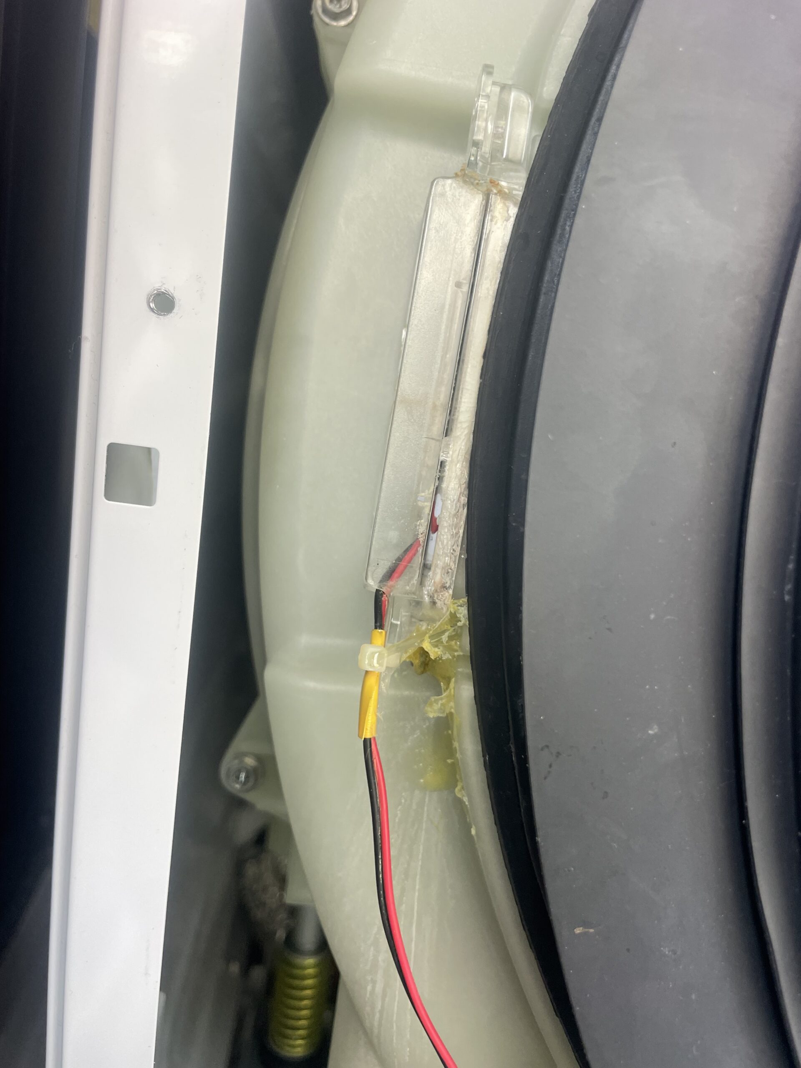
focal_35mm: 26
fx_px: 802
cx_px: 400
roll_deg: -7.9
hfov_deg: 53.1
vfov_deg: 67.3
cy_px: 534
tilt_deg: -12.9
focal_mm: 4.2
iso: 100
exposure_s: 1/121
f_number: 1.6
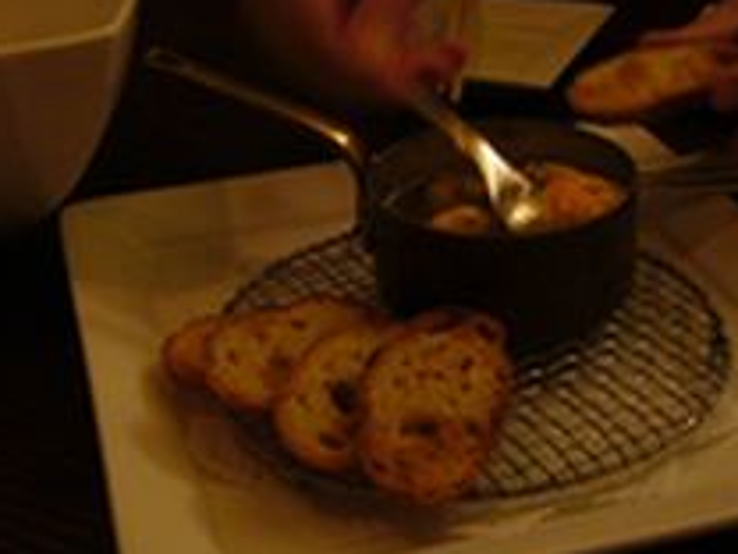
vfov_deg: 24.6
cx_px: 316
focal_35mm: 59
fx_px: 1258
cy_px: 151
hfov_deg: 32.6
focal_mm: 5.8
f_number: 2.8
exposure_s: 1/8
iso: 200
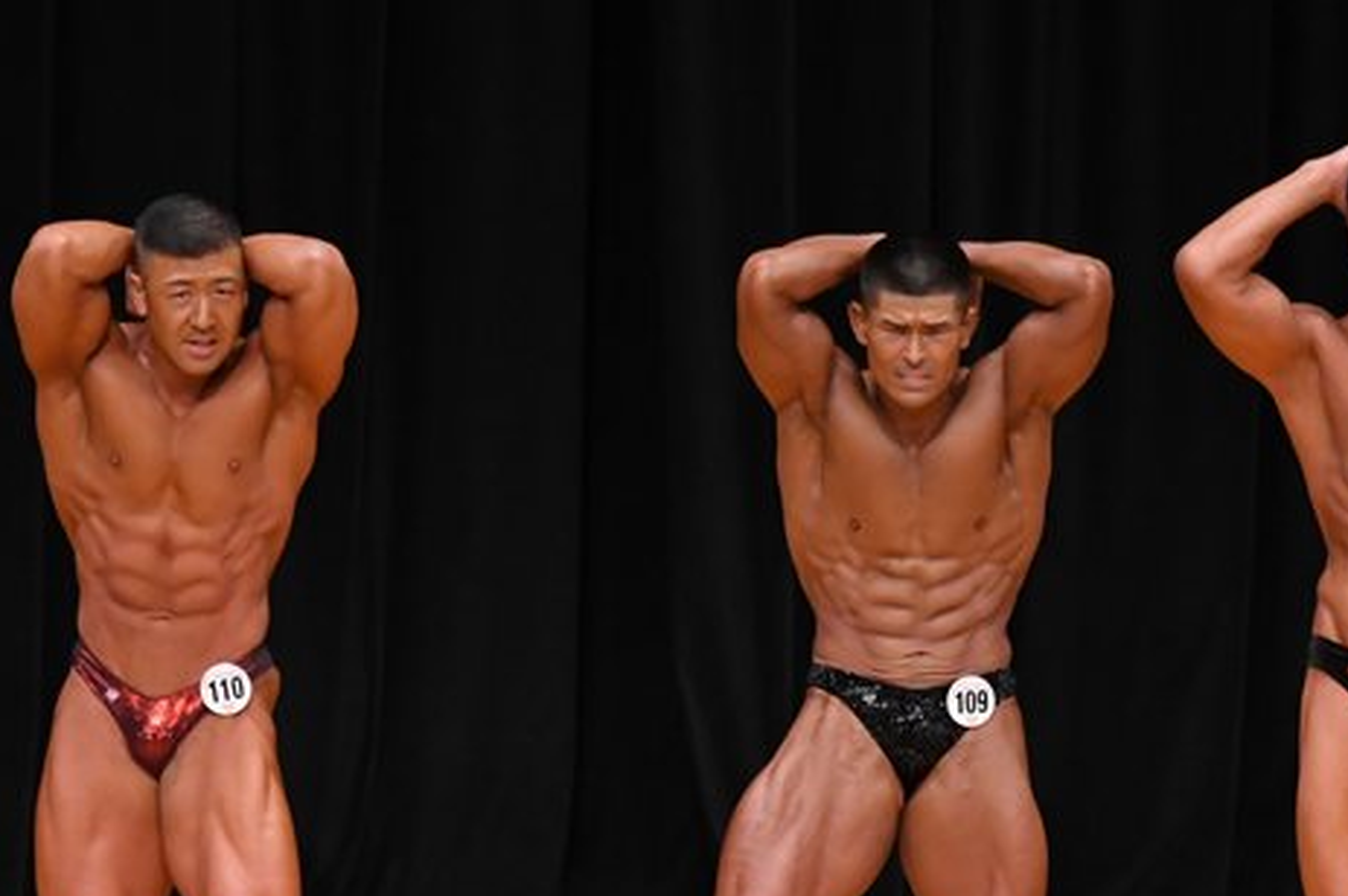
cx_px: 887
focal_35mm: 402
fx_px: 15041
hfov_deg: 5.1
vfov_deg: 3.4
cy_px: 701
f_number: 5.6
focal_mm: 160
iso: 3200
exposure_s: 1/400
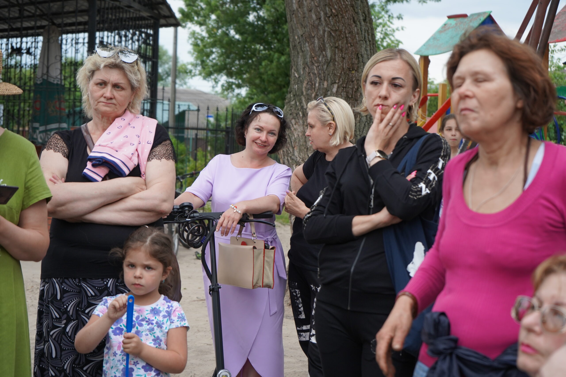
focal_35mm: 70
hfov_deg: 28.8
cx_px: 283
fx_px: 1101
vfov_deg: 19.5
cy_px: 188
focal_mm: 70
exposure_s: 1/160
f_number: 5.6
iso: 640
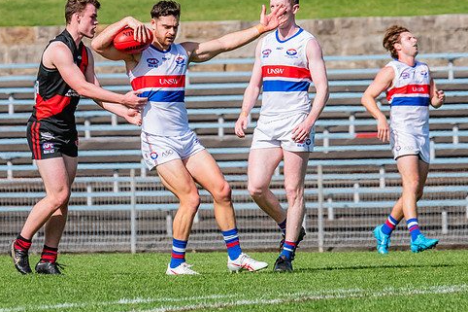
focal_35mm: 870
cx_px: 147
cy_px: 93
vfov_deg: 1.6
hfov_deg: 2.4
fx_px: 11306
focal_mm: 420
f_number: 11
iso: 800
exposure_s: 1/1600
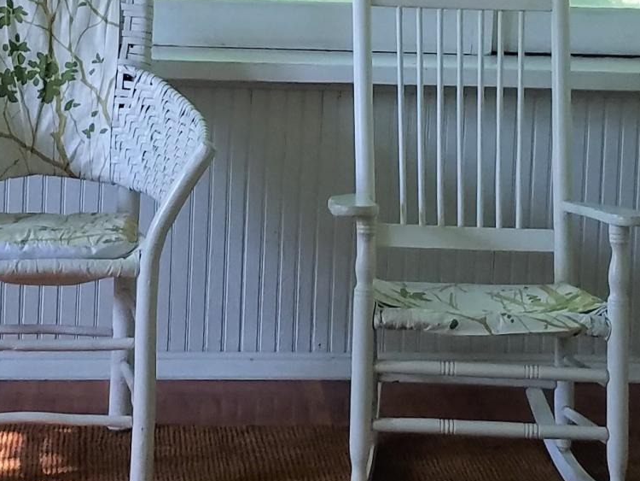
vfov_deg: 13.9
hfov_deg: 18.9
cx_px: 315
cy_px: -56
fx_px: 1923
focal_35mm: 104
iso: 125
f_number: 1.7
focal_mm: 4.2
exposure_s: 1/60
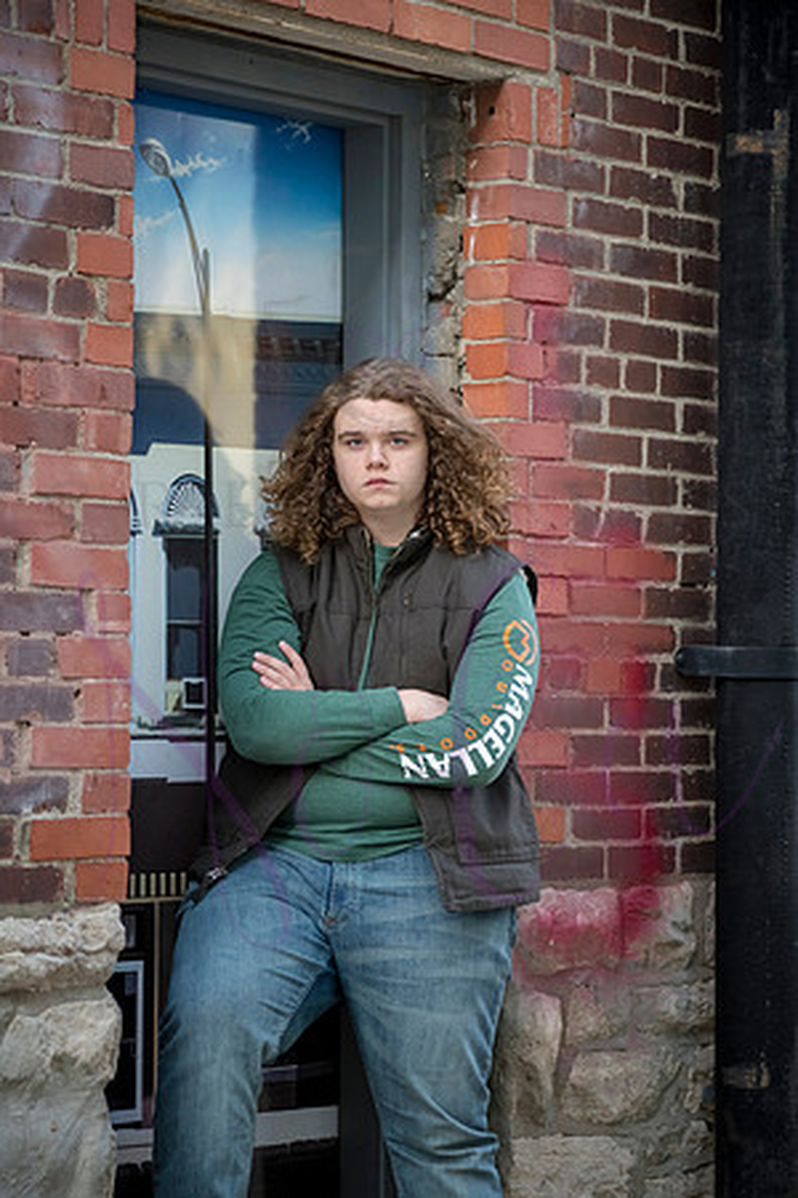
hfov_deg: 12.2
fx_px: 3724
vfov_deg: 18.3
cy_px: 599
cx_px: 399
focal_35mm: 112
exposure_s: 1/320
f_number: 4.5
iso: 1250
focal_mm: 112
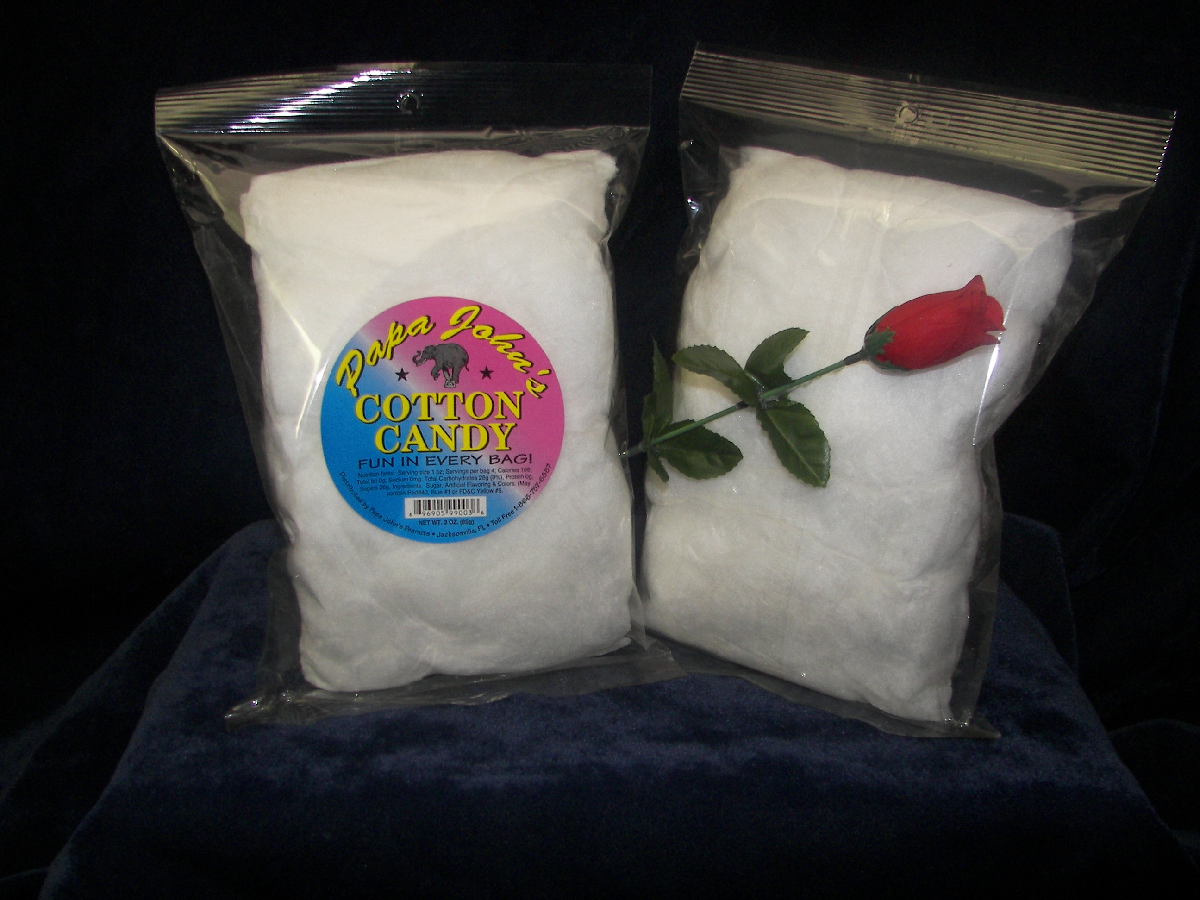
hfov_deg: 51.4
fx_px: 1248
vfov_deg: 39.7
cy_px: 450
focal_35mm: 36
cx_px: 600
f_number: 2.8
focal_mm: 6
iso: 100
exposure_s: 1/30
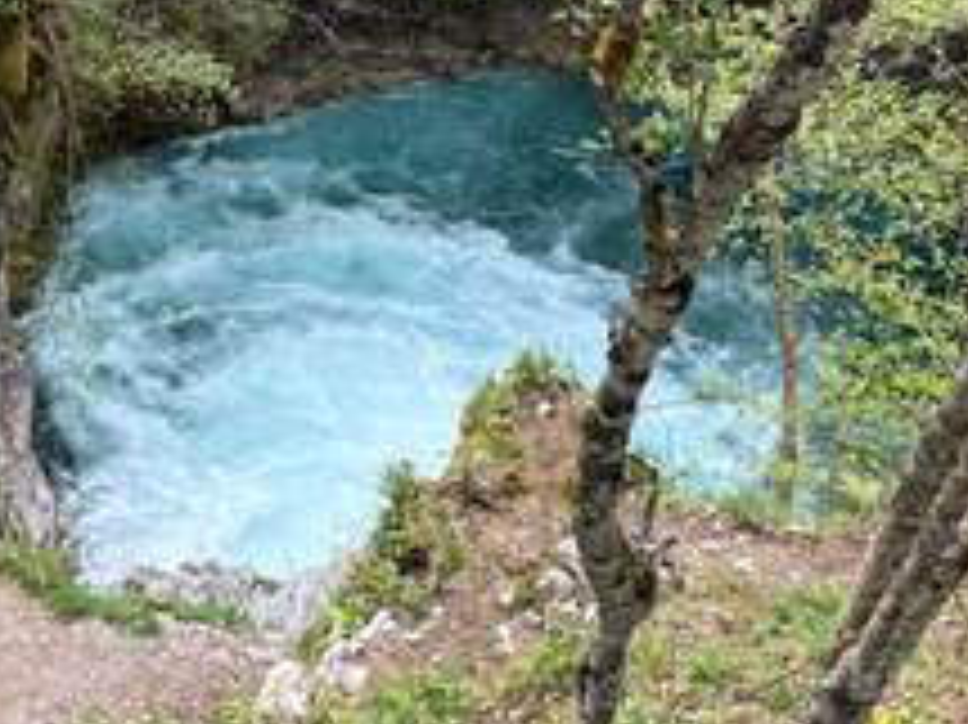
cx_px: 54
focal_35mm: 58
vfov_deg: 25.2
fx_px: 1621
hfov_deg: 31.3
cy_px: 423
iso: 50
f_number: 1.6
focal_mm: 5.96
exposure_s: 1/350
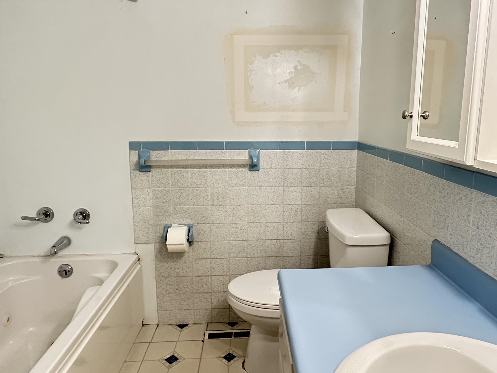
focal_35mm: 25
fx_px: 359
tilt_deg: -9.1
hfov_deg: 69.2
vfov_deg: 54.8
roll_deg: -0.4
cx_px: 273
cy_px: 166
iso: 500
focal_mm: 2.22
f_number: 2.2
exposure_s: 1/60
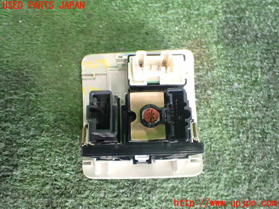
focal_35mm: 30
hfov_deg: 60.0
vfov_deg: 46.8
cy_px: 104
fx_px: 242
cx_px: 140
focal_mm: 5.4
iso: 800
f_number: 2.3
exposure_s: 1/80
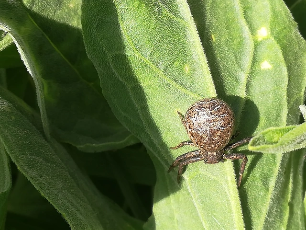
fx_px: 849
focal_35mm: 96
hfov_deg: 20.4
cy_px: 115
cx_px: 153
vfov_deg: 15.4
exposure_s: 1/398
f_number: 2.2
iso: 50
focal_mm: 3.83
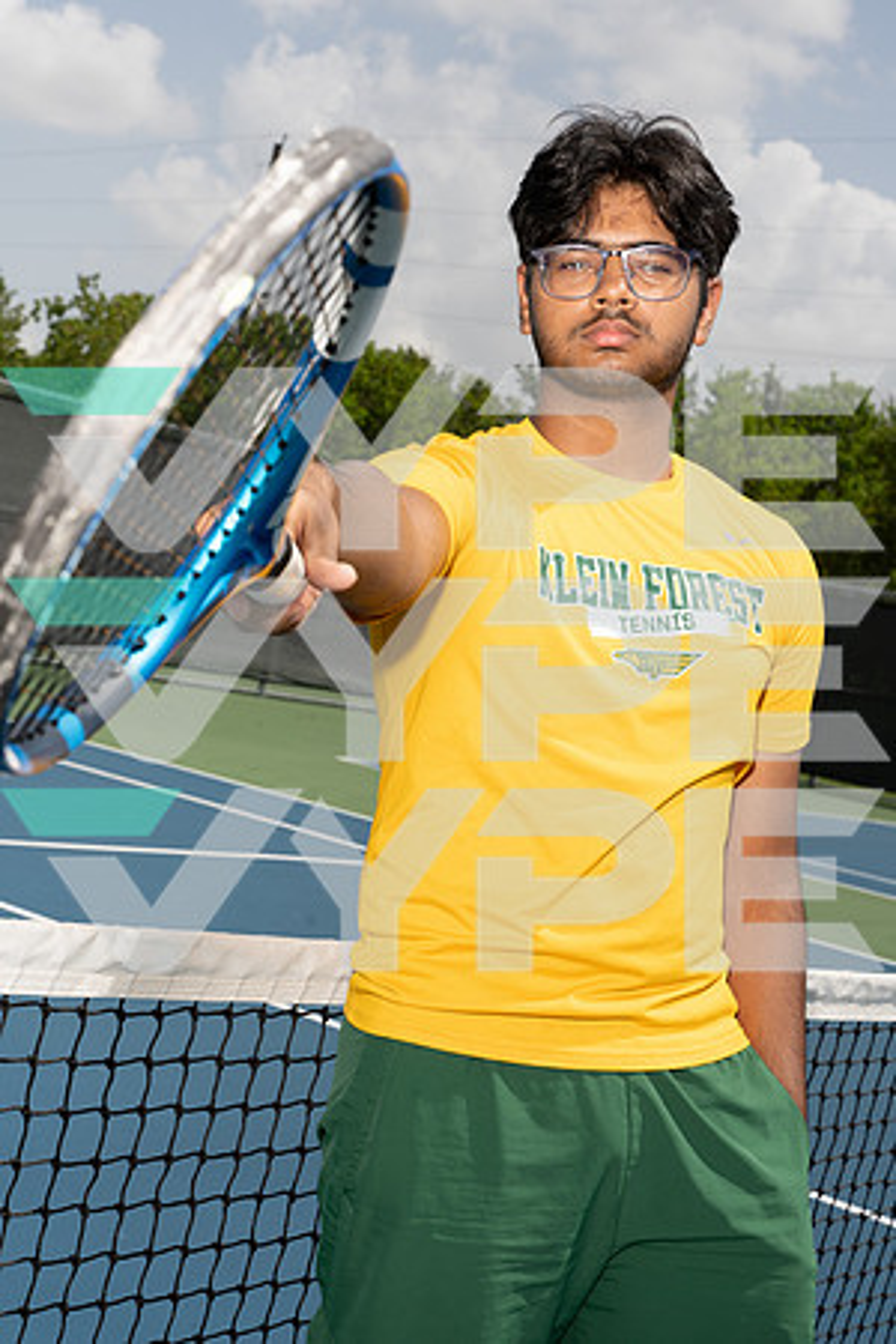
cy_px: 672
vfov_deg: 33.9
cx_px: 448
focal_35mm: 59
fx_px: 2202
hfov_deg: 23.0
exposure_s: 1/250
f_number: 11
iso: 100
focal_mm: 59
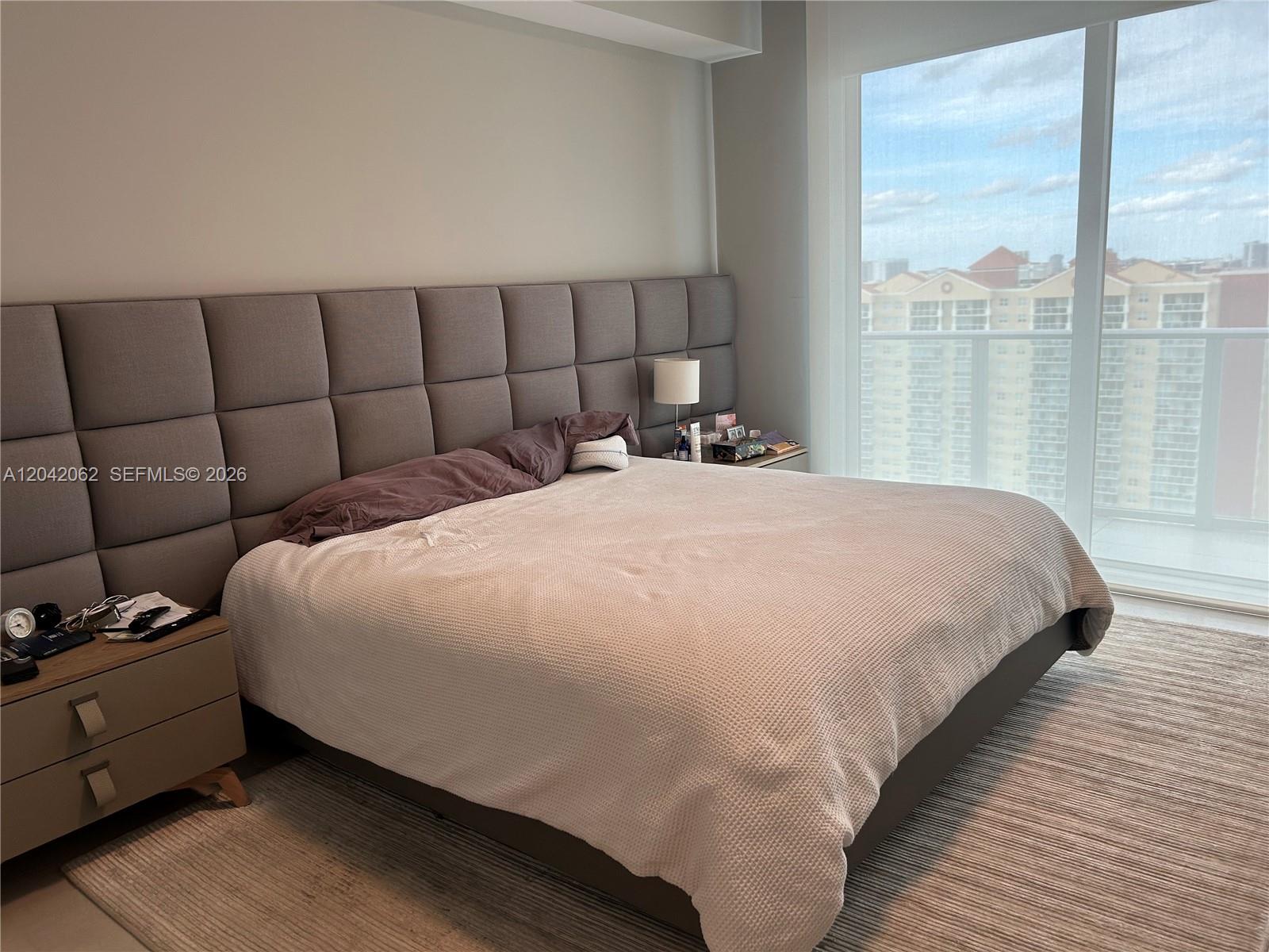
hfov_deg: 67.3
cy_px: 476
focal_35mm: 26
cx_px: 634
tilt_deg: -11.5
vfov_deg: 53.1
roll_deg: +2.8
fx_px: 953
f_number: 1.5
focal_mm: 5.7
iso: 64
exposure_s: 1/120
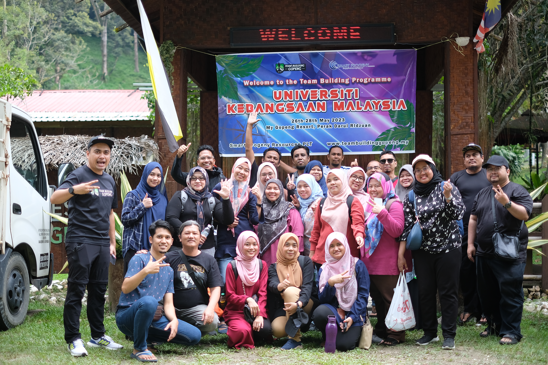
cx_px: 274
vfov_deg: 25.5
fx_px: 807
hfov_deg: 37.5
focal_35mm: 53
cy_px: 182
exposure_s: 1/950
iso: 200
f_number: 1.4
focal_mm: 35
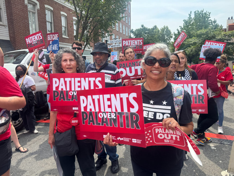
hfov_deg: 71.6
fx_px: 162
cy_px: 88
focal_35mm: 24
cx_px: 117
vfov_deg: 56.8
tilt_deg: -12.3
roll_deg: -1.2
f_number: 1.78
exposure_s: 1/1456
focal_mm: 6.76
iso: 80
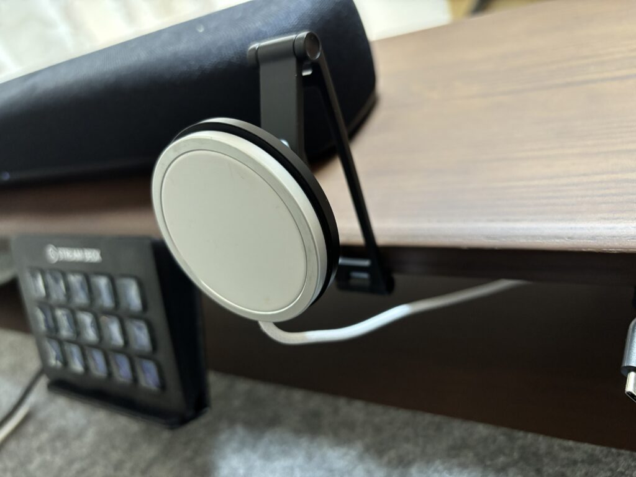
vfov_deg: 53.1
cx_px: 318
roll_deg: +25.2
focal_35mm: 26
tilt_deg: -35.6
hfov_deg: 67.3
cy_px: 238
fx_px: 478
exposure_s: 1/53
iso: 500
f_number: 1.6
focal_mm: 5.96
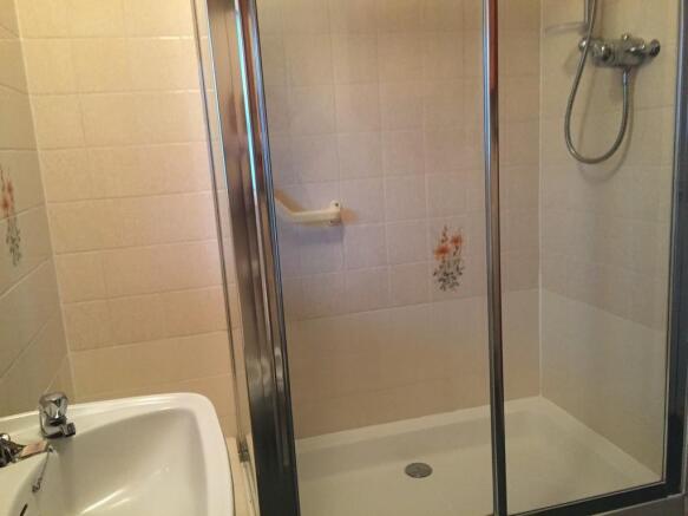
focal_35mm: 29
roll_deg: +5.2
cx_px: 344
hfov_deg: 61.7
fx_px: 576
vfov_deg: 48.2
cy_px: 258
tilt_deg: -9.3
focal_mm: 4.15
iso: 250
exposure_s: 1/20
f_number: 2.2
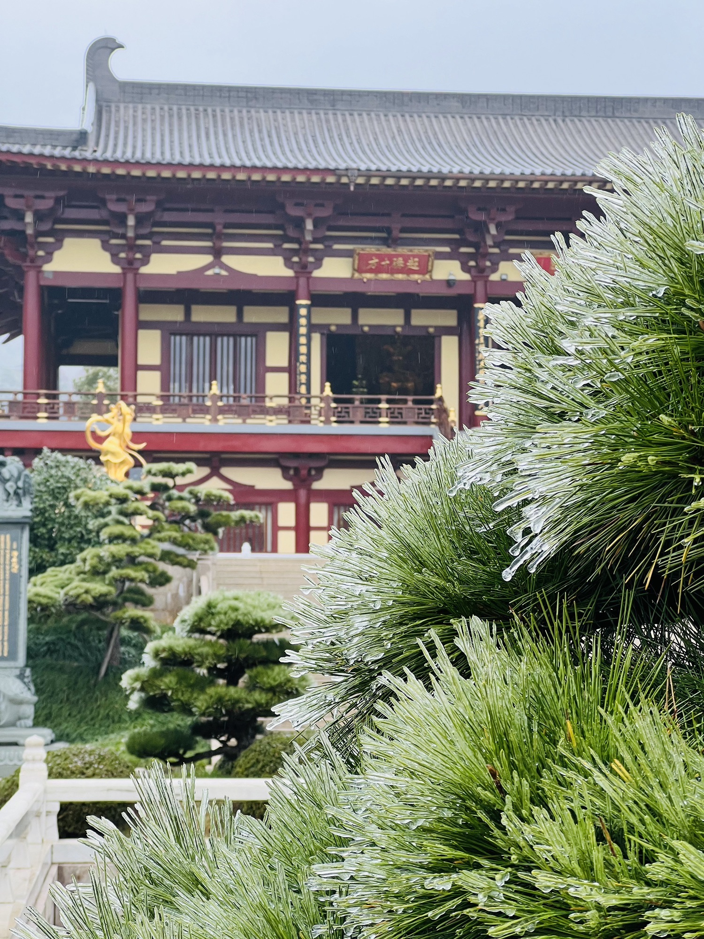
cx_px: 352
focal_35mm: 77
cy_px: 470
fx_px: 2088
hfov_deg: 19.1
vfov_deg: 25.3
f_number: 2.8
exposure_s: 1/99
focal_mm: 9
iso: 50
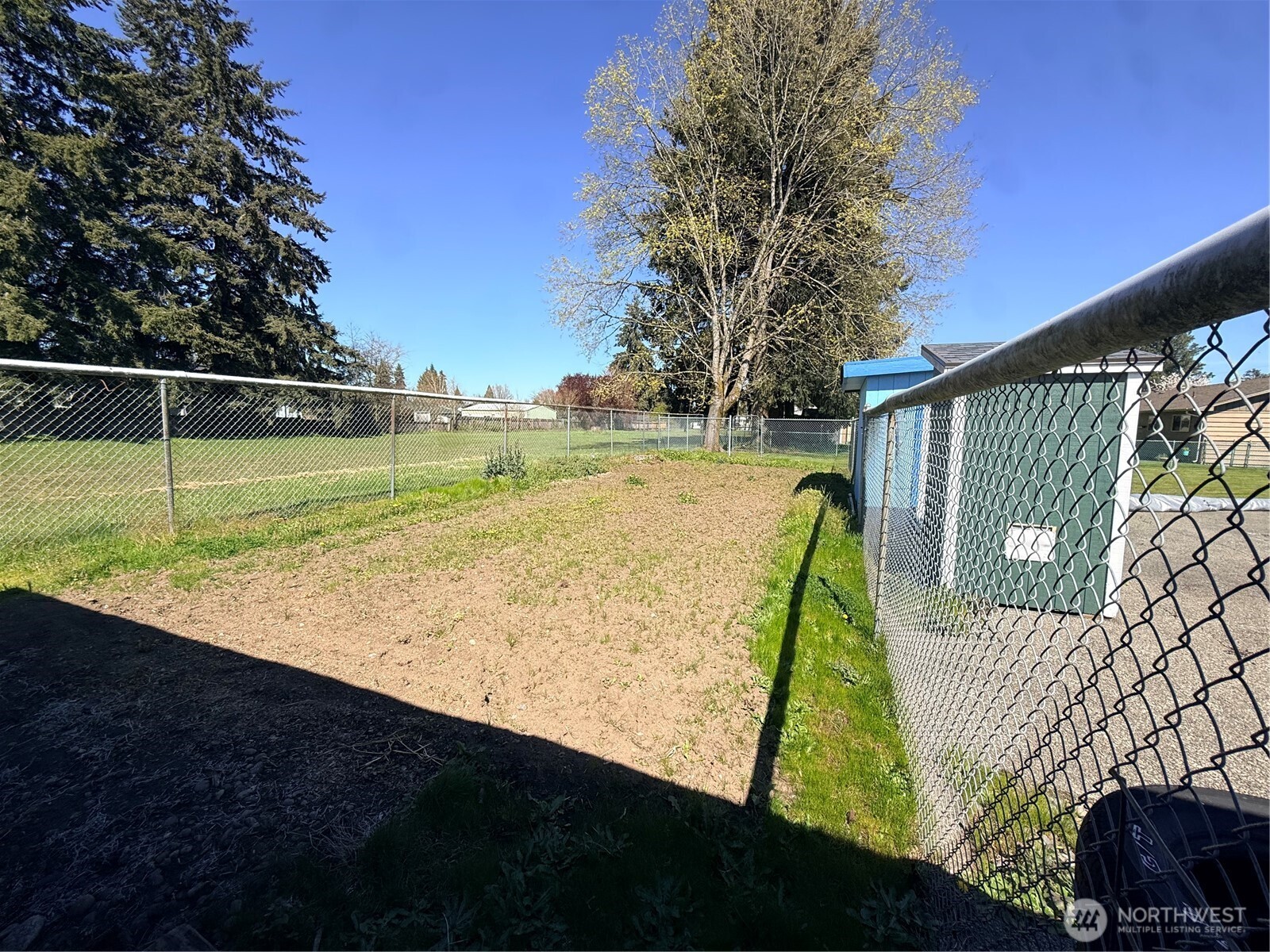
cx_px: 635
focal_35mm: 14
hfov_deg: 102.1
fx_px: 514
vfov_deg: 85.7
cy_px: 476
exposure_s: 1/1534
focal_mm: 2.22
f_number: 2.2
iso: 50
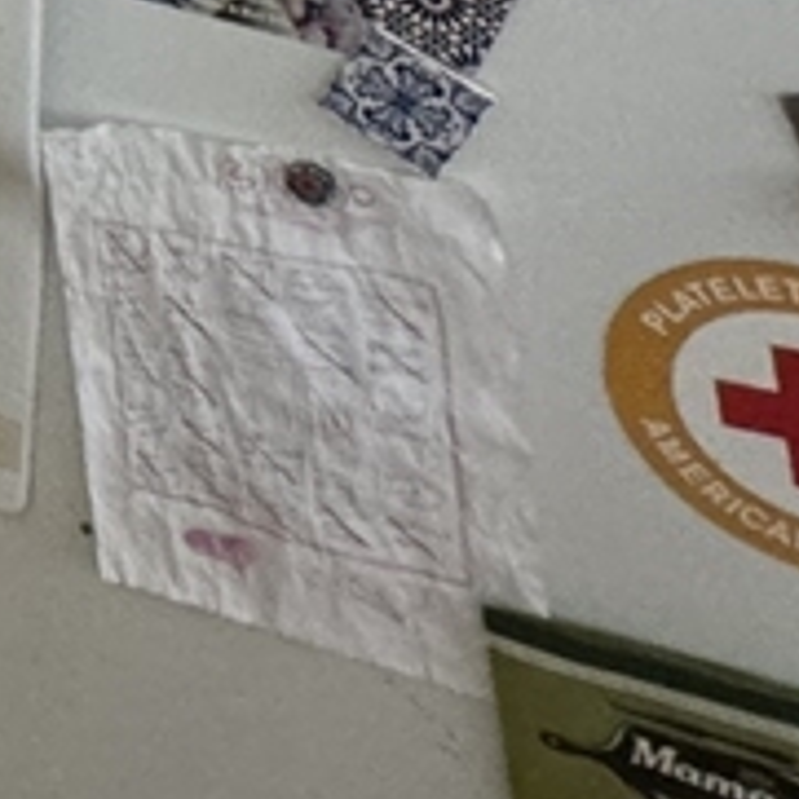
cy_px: -662
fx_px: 1828
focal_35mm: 70
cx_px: -848
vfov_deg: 18.7
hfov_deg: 17.1
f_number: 2.2
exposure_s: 1/60
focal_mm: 2.22
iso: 800
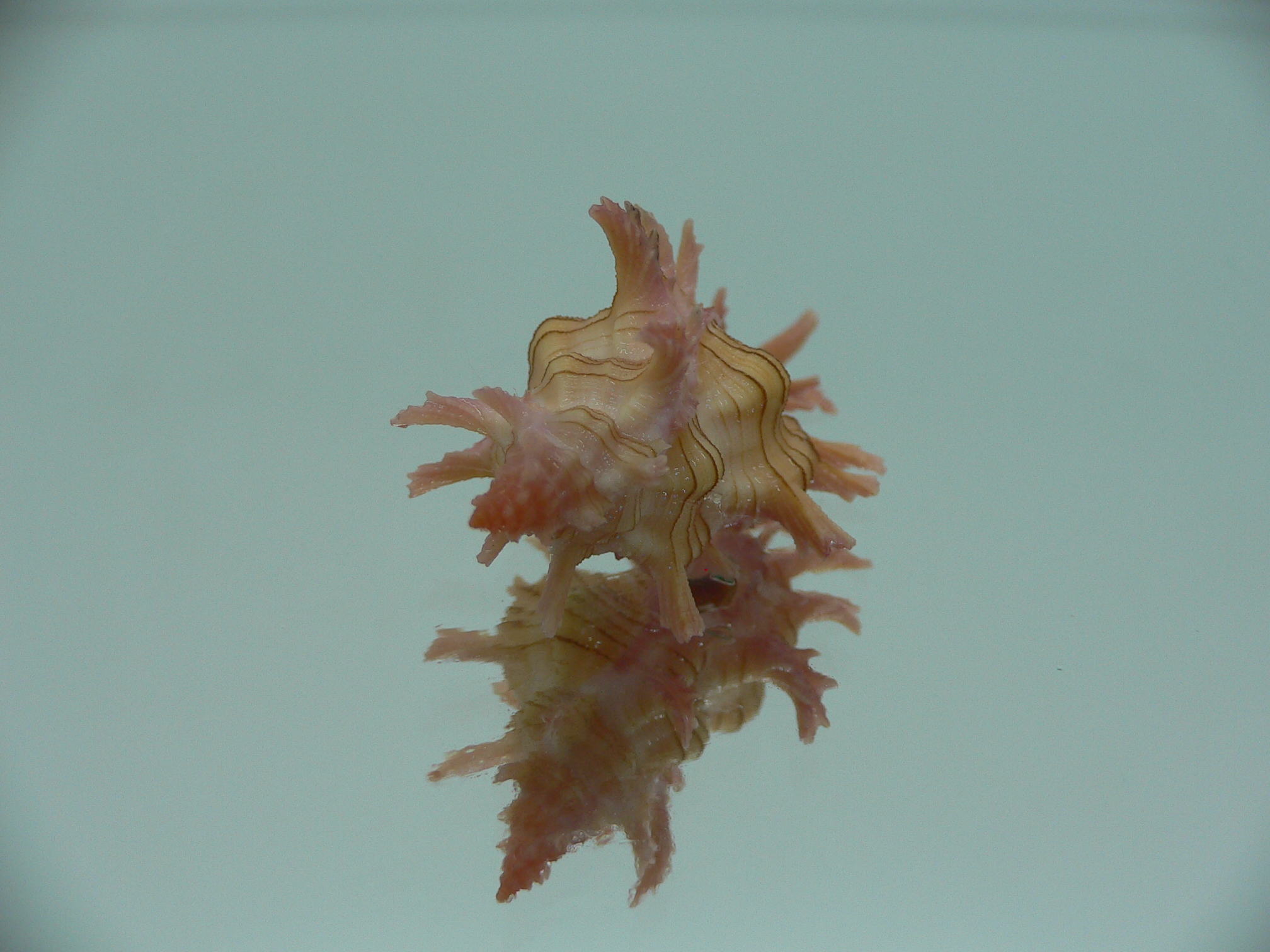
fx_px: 1284
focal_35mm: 35
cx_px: 635
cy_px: 476
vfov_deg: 40.7
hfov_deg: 52.6
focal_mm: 4.6
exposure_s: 1/60
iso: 80
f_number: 2.8
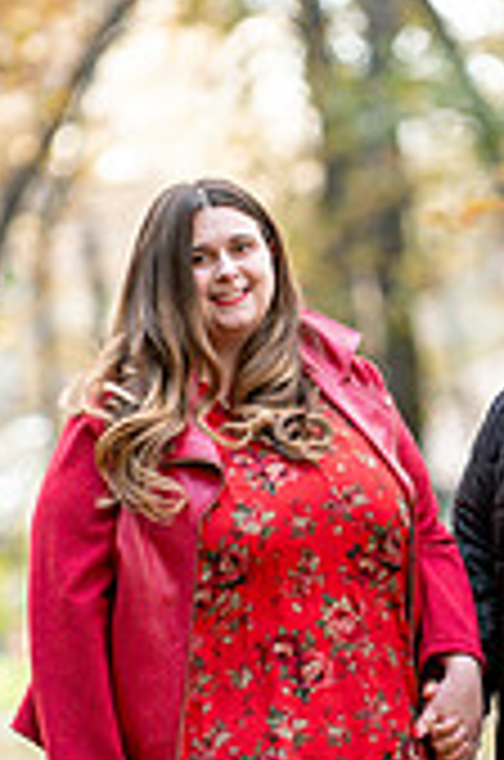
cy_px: 535
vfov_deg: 4.5
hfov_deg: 3.0
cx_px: 392
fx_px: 9573
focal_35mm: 454
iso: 1600
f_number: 2.8
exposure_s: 1/320
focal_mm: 170
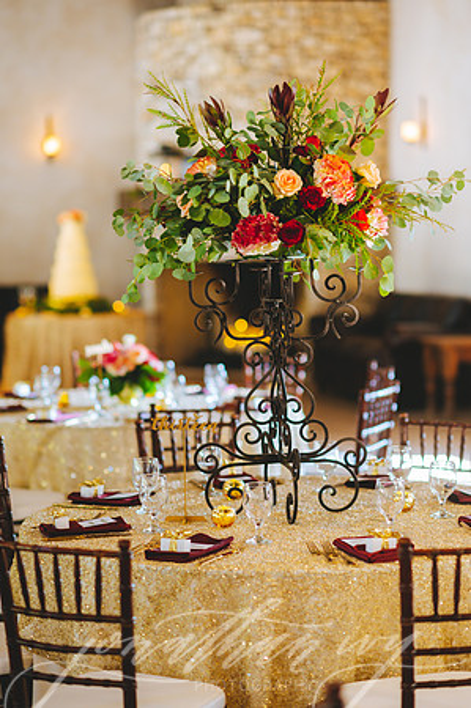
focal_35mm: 85
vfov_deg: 23.9
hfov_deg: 16.0
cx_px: 236
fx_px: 1672
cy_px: 354
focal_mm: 85
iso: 640
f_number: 2
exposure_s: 1/160
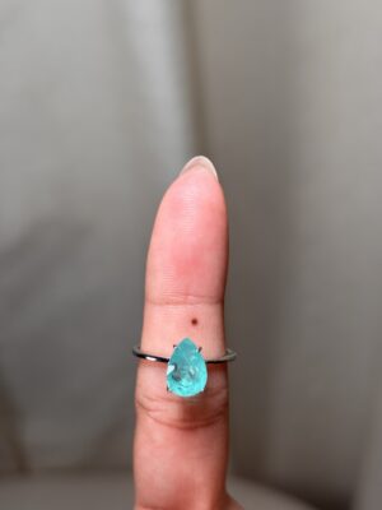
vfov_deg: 36.8
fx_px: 765
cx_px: 191
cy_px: 255
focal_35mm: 52
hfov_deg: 28.0
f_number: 1.6
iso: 40
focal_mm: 5.96
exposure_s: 1/111
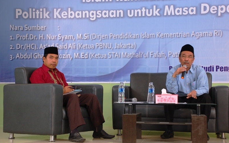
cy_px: 75
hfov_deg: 30.2
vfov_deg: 19.1
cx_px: 113
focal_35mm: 68
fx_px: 424
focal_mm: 44
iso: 400
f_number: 5.6
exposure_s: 1/50
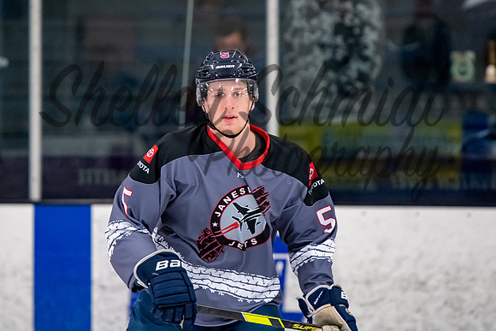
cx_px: 207
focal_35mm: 391
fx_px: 5392
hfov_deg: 5.3
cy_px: 118
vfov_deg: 3.5
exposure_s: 1/800
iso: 2000
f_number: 3.2
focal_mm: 200
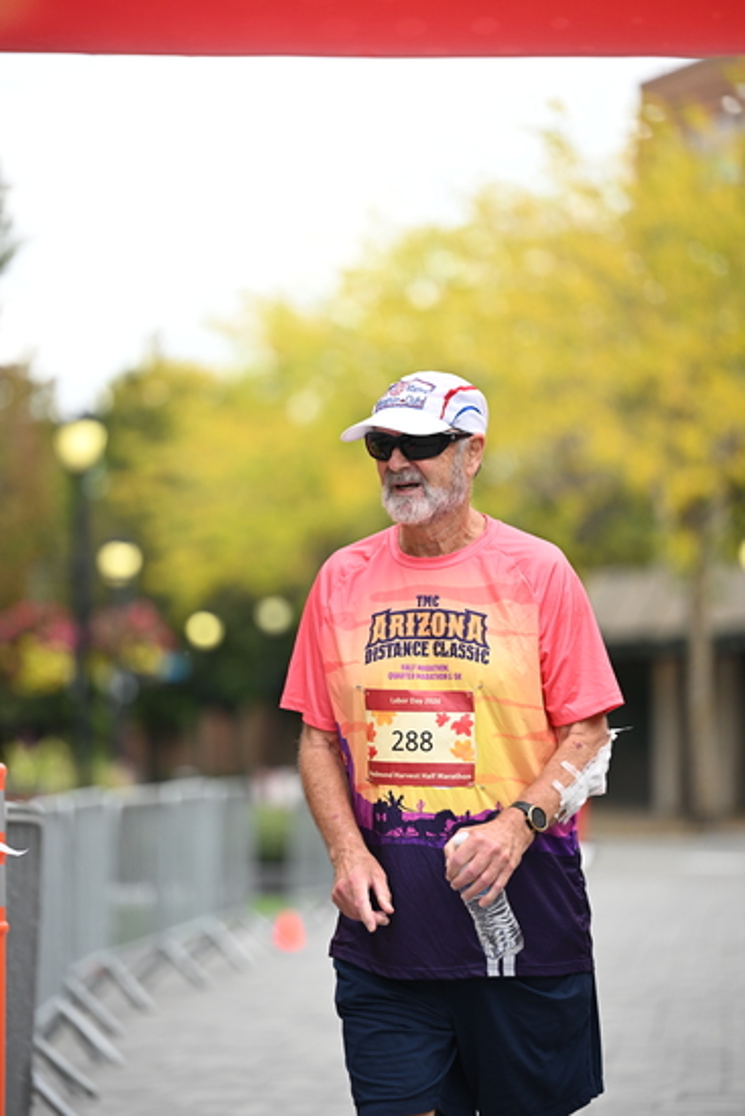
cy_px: 558
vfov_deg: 12.8
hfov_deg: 8.6
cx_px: 372
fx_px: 4963
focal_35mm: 160
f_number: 2.8
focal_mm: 160
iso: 640
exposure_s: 1/2000
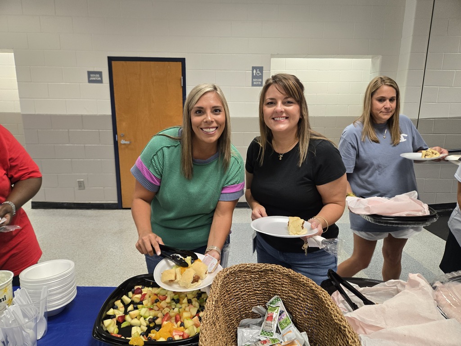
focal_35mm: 23
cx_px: 230
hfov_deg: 73.9
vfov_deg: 58.9
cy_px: 173
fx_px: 306
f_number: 1.8
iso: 250
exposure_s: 1/120
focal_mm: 5.4
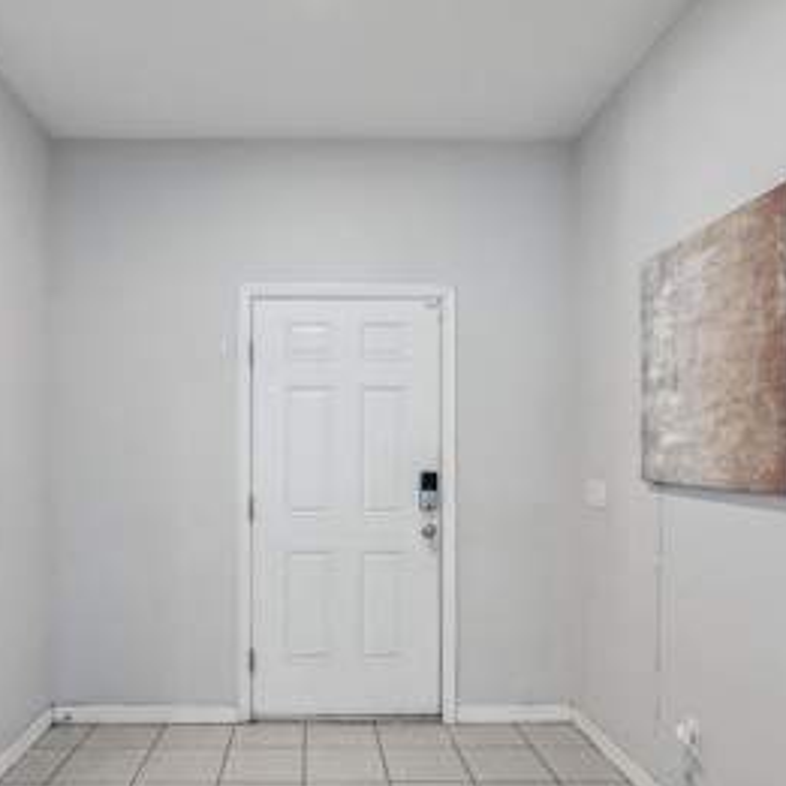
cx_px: 316
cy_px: 453
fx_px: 642
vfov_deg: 62.6
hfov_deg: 62.4
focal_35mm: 25
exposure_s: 1/13
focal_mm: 16
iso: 800
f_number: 10
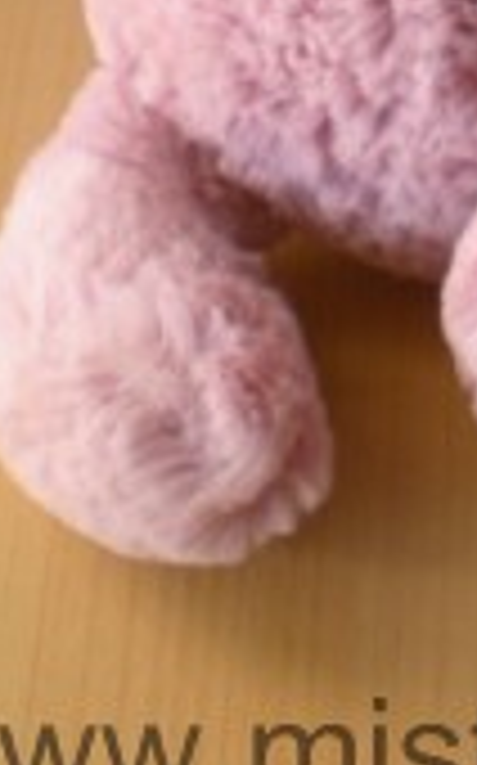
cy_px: -328
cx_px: 562
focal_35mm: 123
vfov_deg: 15.8
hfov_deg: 10.5
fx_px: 2563
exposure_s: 1/74
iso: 64
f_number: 3.1
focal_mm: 6.3
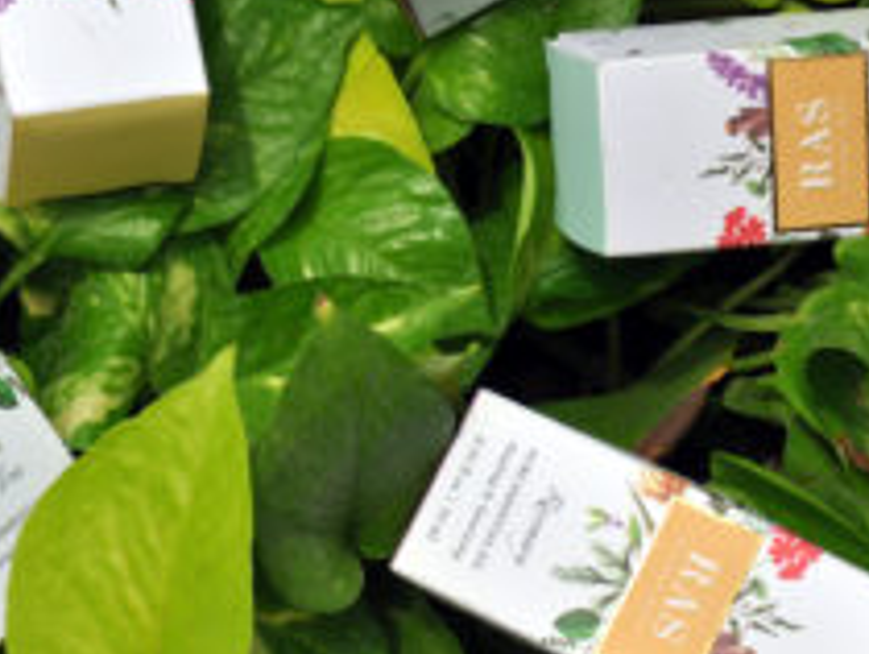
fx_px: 4675
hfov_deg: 10.6
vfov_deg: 8.0
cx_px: 406
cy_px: 178
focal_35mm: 186
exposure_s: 1/1000
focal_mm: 62
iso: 200
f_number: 8
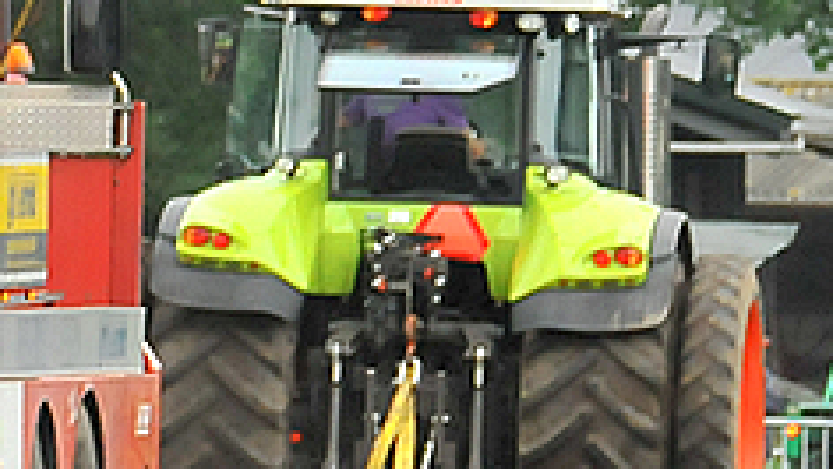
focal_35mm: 850
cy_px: 180
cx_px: -872
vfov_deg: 1.4
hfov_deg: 2.5
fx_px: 18789
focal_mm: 125
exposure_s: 1/200
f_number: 5.6
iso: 1000
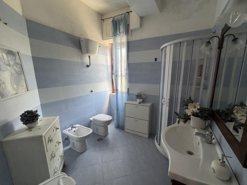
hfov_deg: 102.0
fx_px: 100
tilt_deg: -12.1
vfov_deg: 85.6
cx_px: 127
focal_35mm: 14
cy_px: 97
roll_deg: +0.3
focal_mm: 1.57
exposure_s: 1/99
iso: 160
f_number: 1.8
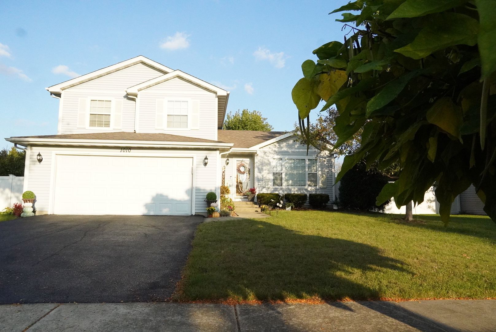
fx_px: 372
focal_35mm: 27
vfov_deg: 48.0
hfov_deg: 67.3
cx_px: 248
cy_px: 166
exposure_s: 1/4000
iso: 6400
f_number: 9.5
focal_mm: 18
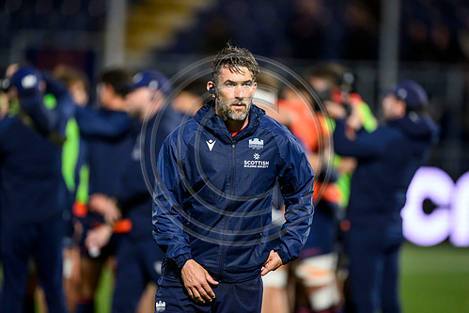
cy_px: 148
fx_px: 6059
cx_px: 237
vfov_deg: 3.0
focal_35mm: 465
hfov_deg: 4.4
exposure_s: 1/800
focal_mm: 400
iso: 5000
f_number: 2.8
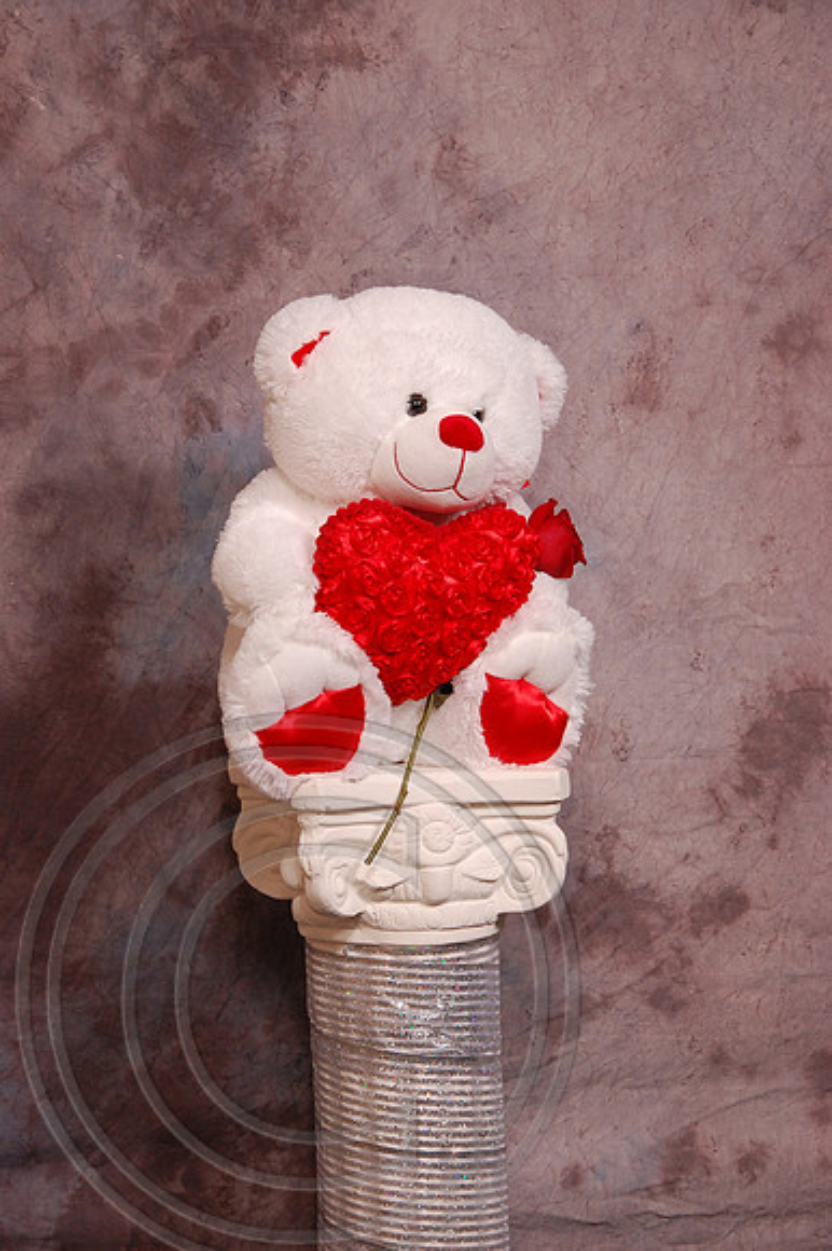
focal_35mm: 93
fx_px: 3228
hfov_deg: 14.7
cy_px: 626
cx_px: 416
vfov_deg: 21.9
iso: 400
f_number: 5.6
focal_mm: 62
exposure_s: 1/200
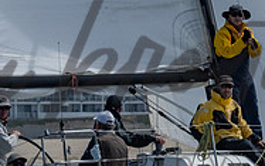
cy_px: -9
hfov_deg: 2.5
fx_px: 6047
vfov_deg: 1.6
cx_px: 138
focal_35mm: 837
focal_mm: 180
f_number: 6.3
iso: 200
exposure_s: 1/3200
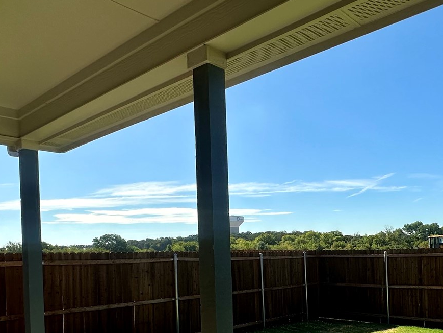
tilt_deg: +0.1
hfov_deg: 53.7
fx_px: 422
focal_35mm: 33
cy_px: 247
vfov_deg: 41.8
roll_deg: +2.0
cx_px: 312
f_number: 2.2
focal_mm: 2.22
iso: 40
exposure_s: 1/2257
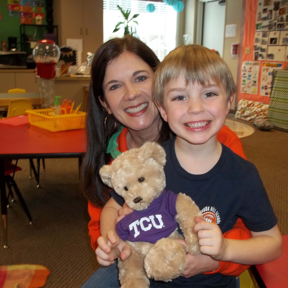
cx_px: 158
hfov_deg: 42.8
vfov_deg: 42.8
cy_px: 144
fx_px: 367
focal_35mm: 39
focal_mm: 5.9
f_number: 3.3
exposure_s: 1/30
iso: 64
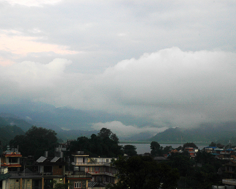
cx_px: 101
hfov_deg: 24.1
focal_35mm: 79
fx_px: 552
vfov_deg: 19.4
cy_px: 95
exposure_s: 1/3
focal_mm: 46
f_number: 16
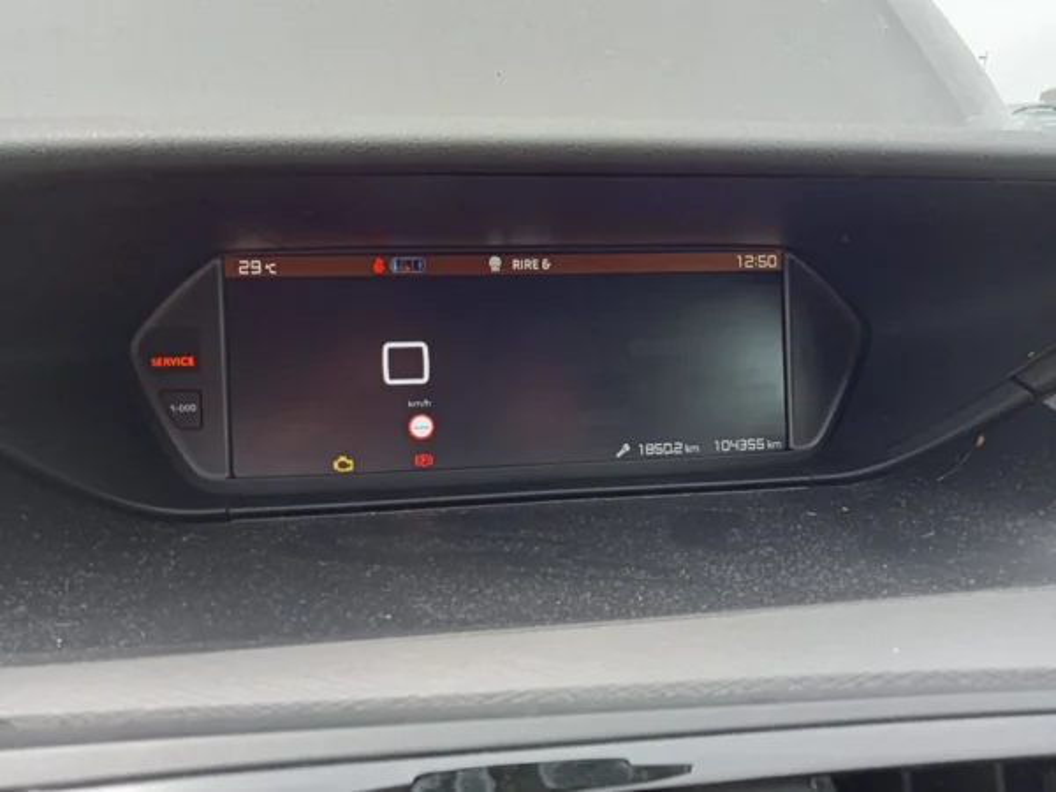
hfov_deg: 63.4
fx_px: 854
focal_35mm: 28
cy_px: 396
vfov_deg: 49.7
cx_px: 528
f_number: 2.2
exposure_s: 1/100
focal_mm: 3.46
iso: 138
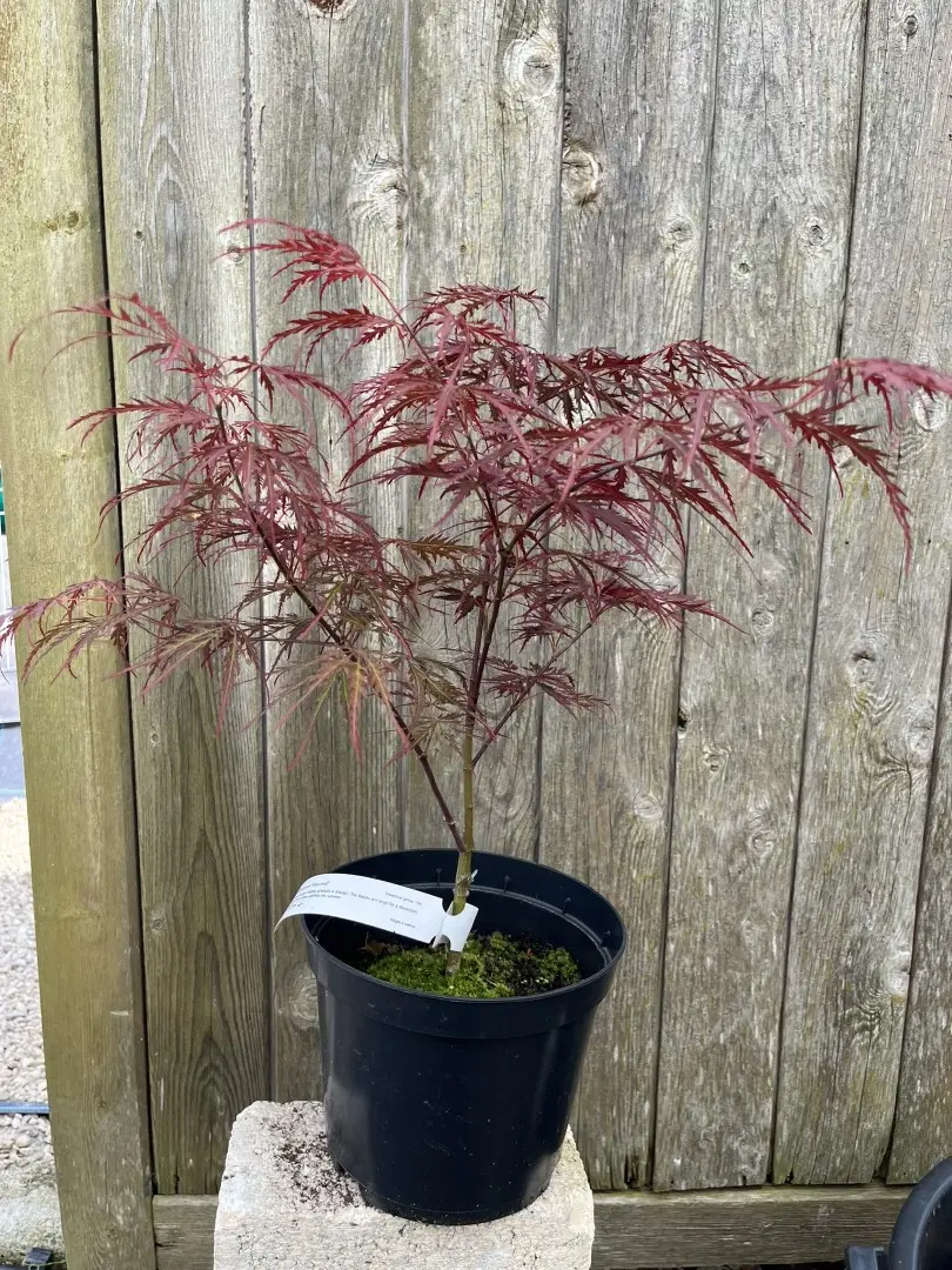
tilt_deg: -11.1
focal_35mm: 26
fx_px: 953
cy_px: 635
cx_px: 476
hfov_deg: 53.1
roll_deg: -0.1
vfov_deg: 67.3
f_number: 1.6
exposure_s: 1/489
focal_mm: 5.1
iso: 50
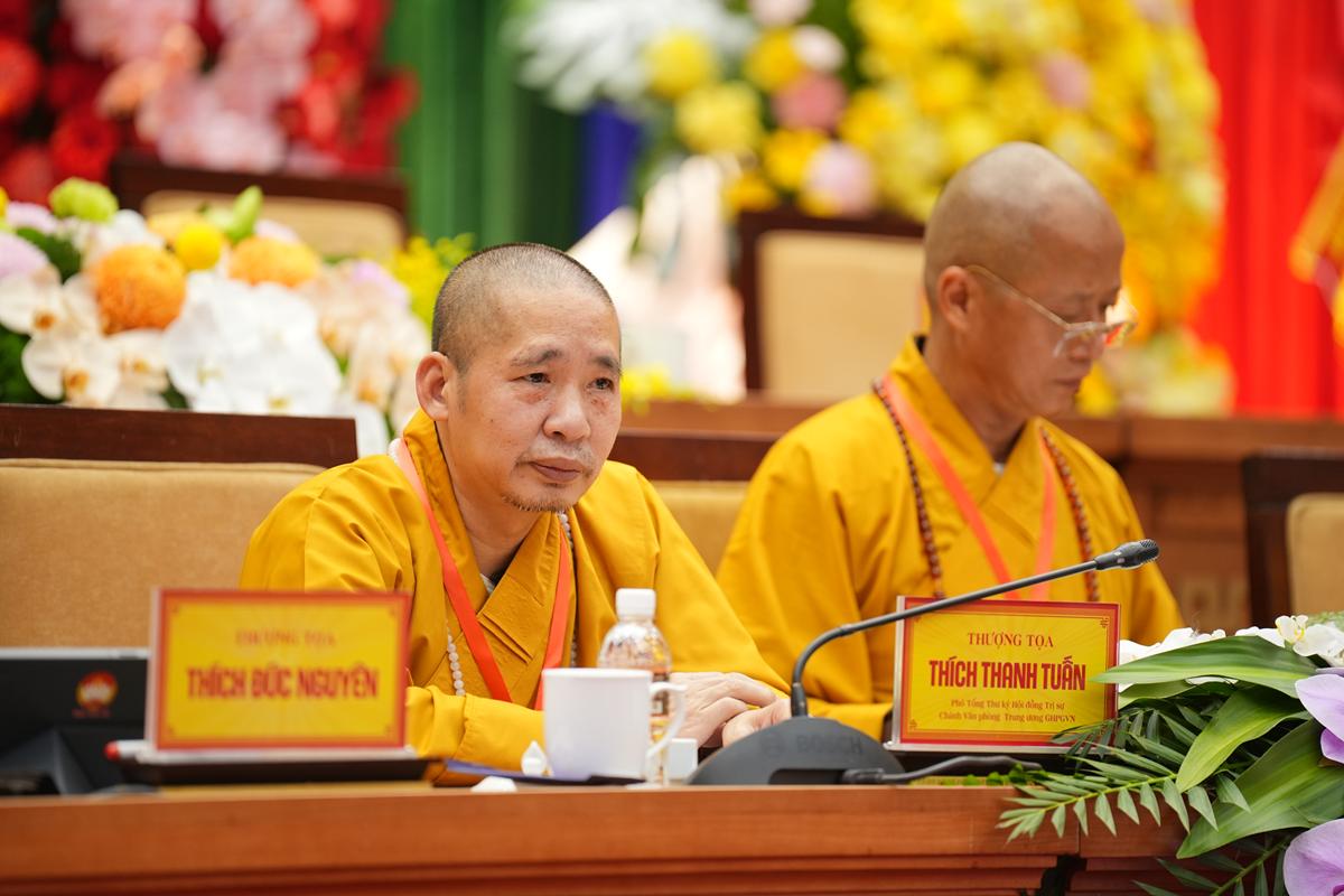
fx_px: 7466
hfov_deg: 10.3
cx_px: 672
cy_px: 448
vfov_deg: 6.9
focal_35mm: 200
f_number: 2.8
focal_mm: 200
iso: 1250
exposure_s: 1/125
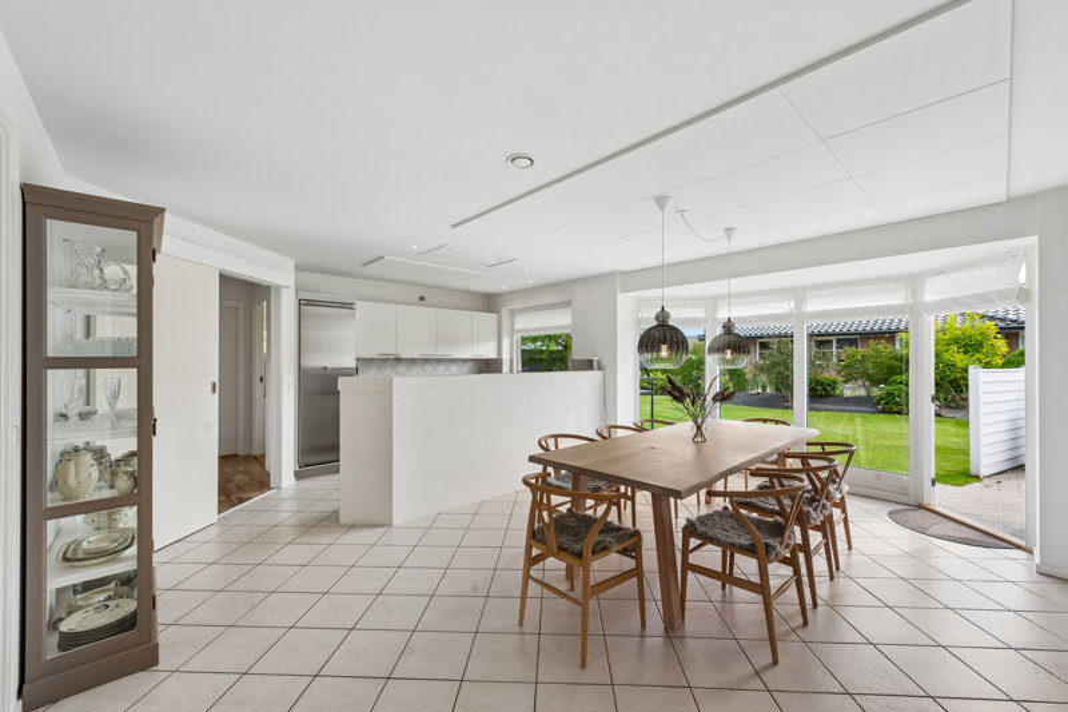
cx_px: 534
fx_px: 415
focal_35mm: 14
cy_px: 356
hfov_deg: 104.3
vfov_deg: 81.2
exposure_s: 1/40
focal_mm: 14
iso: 250
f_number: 10
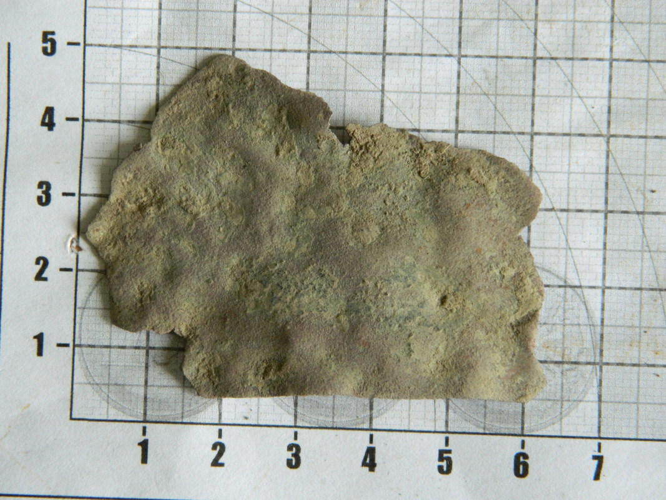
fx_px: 1981
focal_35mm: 103
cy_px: 250
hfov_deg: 19.1
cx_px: 333
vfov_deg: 14.4
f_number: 4.5
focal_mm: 18.6
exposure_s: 1/50
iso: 400
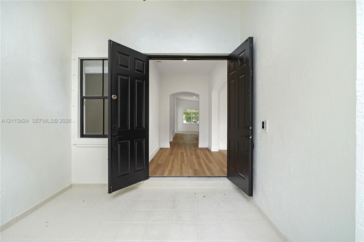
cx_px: 182
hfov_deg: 96.7
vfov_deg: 73.7
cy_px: 121
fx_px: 162
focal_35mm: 16
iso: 200
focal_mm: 16
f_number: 9
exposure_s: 1/30
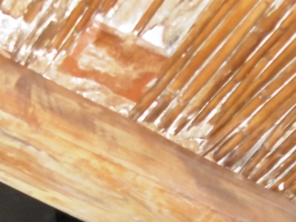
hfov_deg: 17.8
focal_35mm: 108
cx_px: 6
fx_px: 923
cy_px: 346
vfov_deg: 12.9
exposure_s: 1/60
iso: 200
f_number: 3.2
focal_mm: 5.3
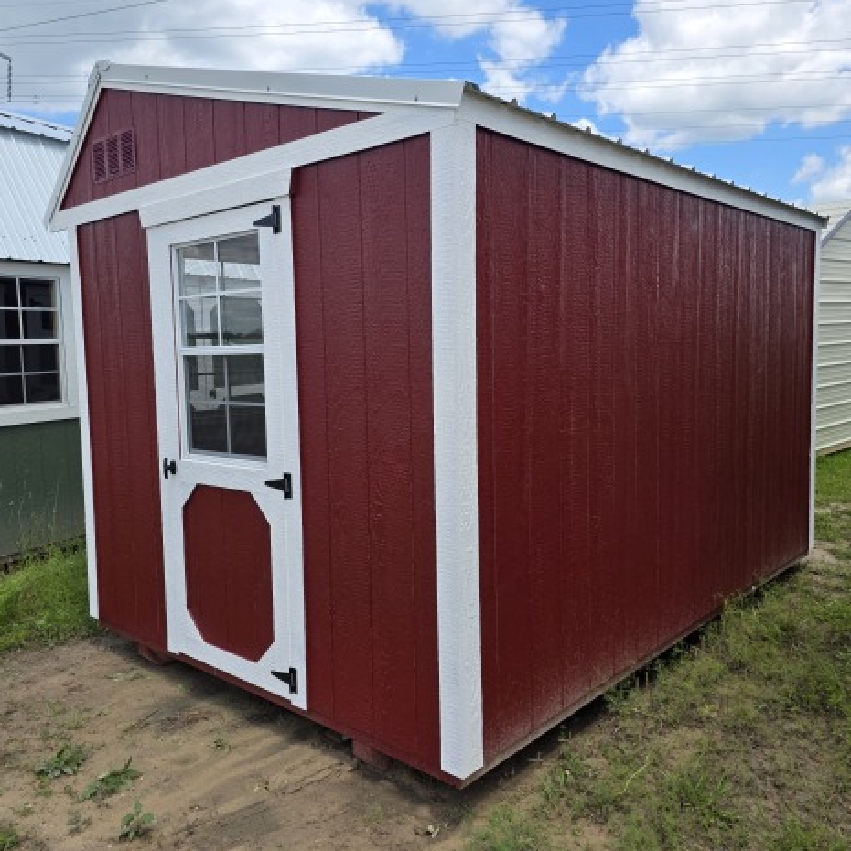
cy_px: 423
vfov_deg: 57.3
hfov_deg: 57.3
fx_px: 779
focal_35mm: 28
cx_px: 412
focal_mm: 6.3
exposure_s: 1/3891
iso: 80
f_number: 1.7
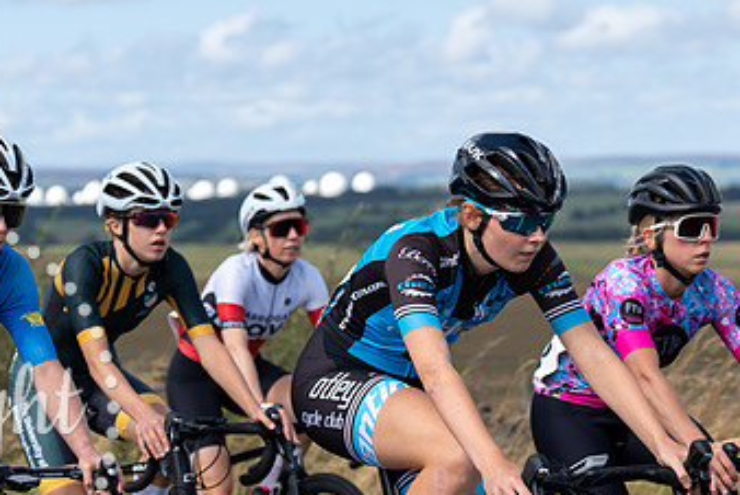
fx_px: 3148
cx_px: 428
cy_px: 183
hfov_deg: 13.4
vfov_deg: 9.0
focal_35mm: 153
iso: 100
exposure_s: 1/800
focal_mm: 70
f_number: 3.5
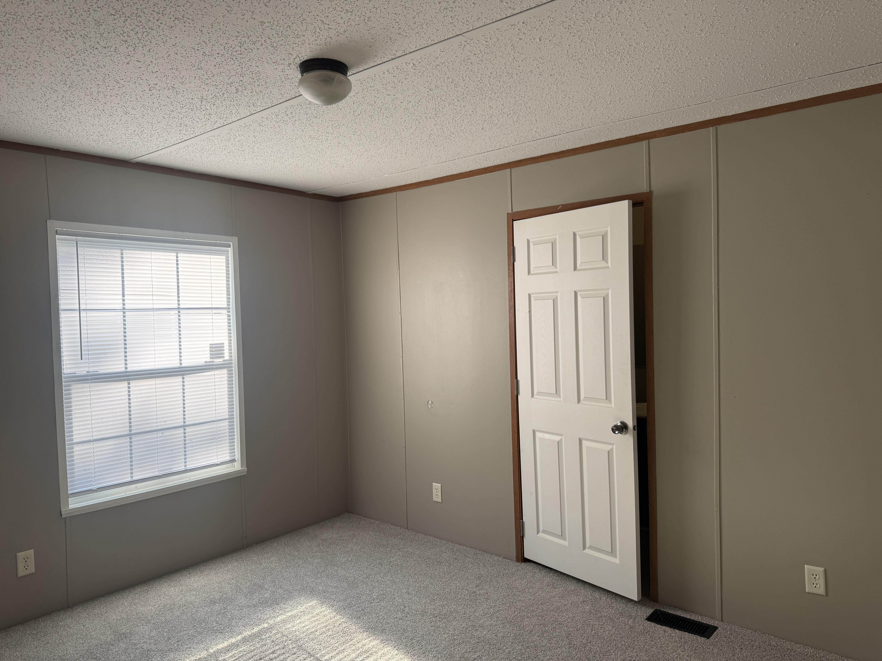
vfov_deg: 56.8
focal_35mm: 24
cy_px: 330
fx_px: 612
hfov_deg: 71.6
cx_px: 441
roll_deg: +1.1
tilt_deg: -3.1
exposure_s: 1/236
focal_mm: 6.76
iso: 80
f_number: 1.78
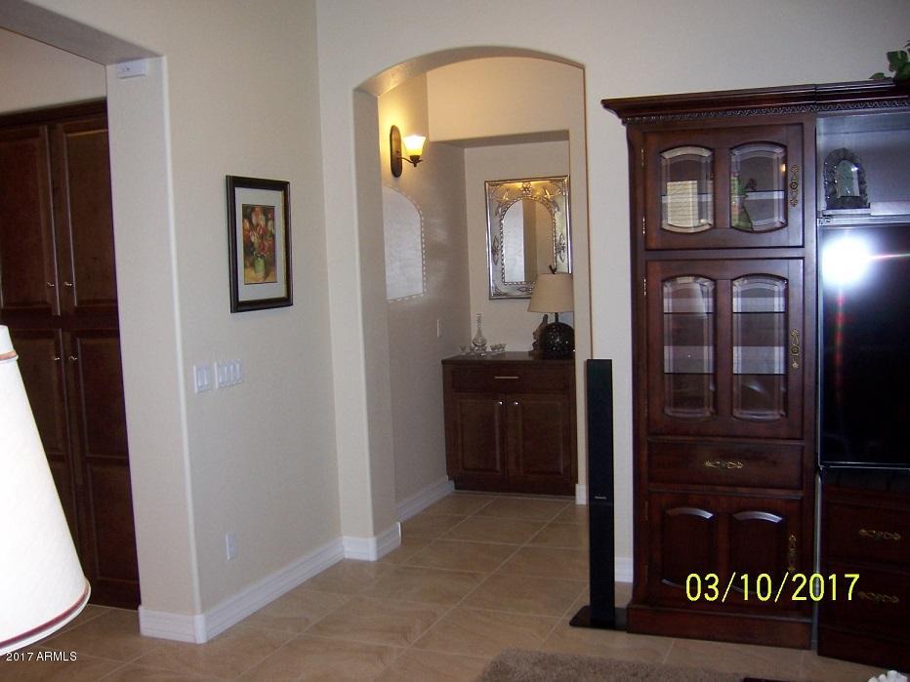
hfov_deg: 51.4
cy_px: 341
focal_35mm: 36
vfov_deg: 39.7
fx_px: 946
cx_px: 455
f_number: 2.8
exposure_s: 1/60
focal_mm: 6.2
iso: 125
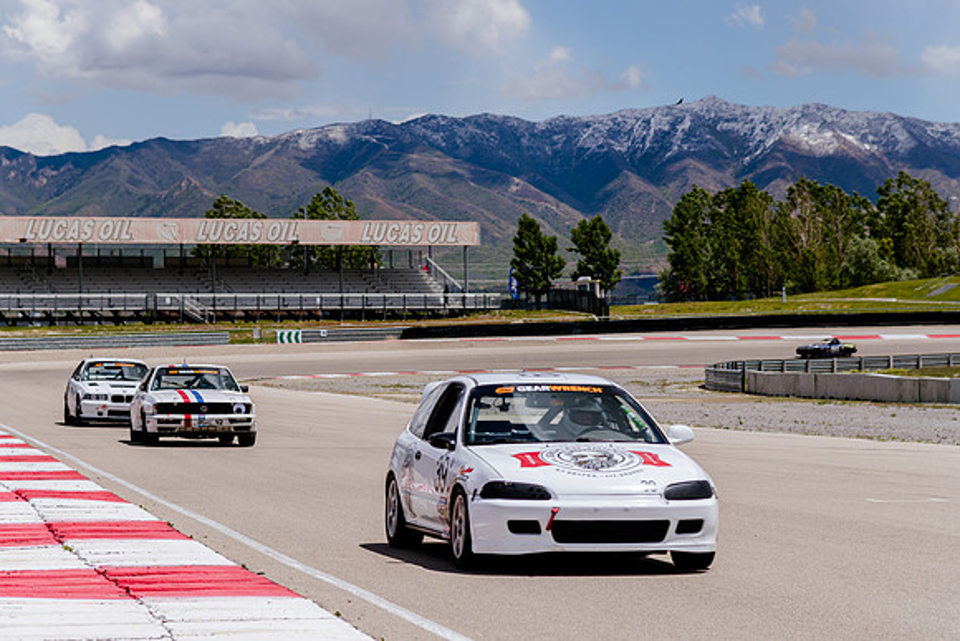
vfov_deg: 10.9
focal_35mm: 125
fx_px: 3342
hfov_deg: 16.3
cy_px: 321
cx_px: 486
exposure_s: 1/640
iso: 64
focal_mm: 120
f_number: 5.6
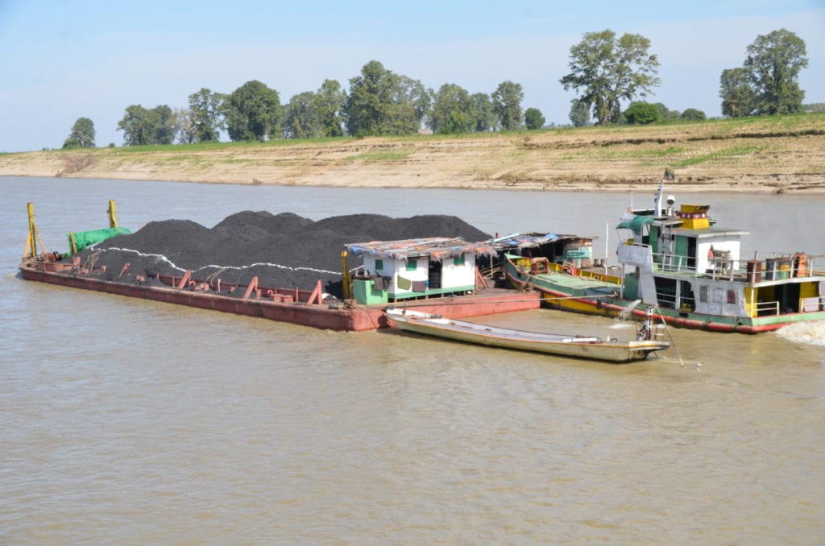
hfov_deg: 30.6
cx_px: 412
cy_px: 273
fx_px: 1509
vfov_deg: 20.5
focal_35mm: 66
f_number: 11
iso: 400
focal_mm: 44
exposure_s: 1/500
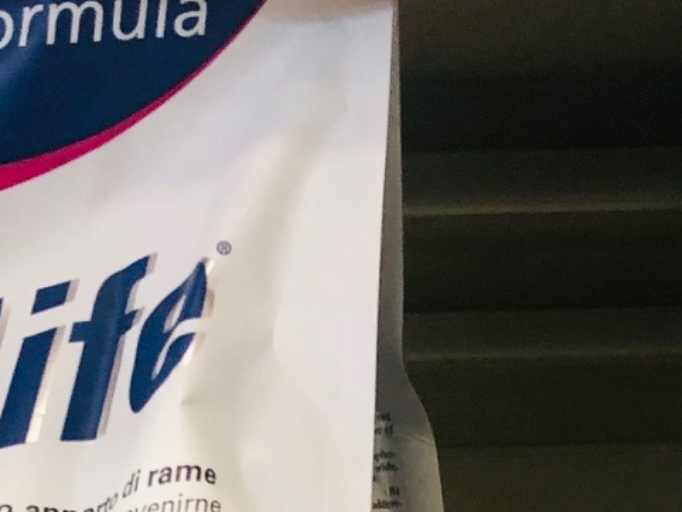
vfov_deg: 11.6
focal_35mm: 117
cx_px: 525
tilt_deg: -2.6
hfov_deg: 16.7
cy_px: 950
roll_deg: +0.6
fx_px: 2306
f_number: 1.8
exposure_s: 1/17
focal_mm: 3.99
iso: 40
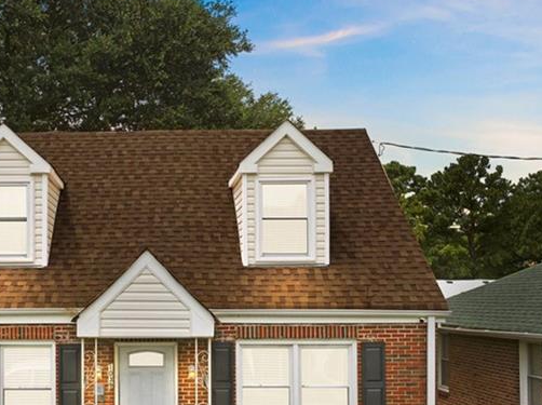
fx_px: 766
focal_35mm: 49
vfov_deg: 29.4
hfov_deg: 38.0
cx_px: 139
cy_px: 275
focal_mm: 12.29
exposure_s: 1/320
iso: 110
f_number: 2.8
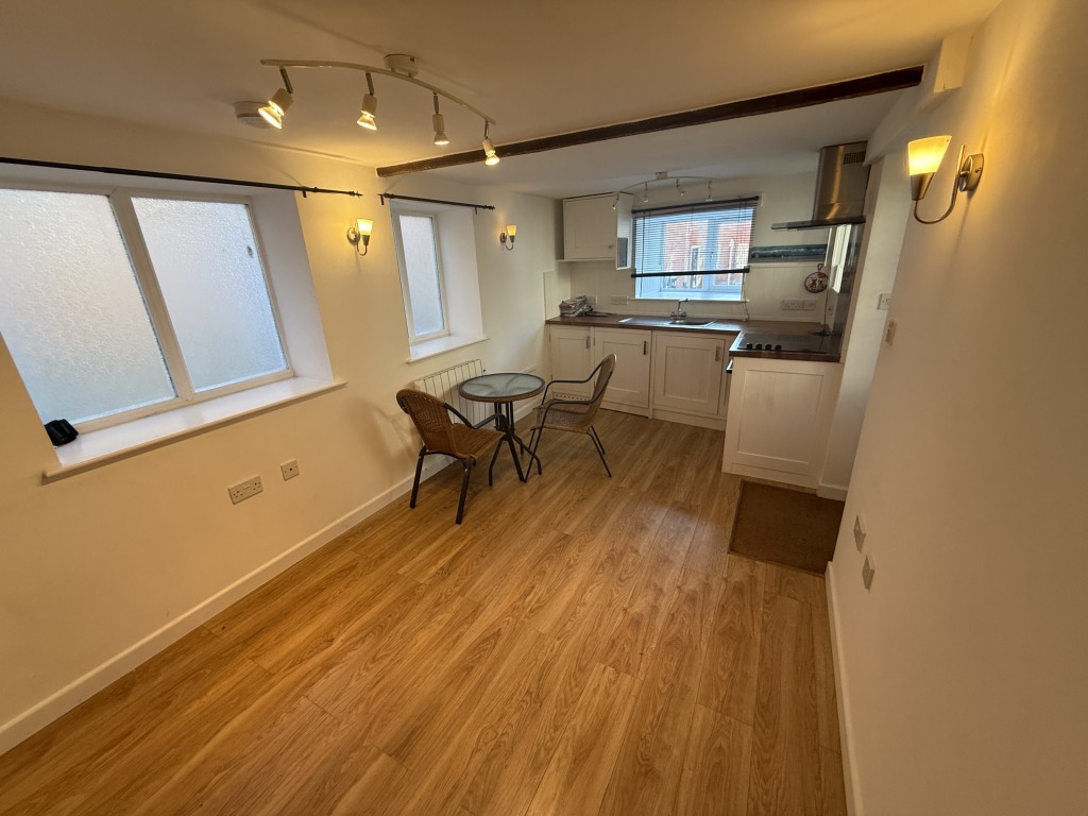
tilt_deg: -18.7
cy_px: 408
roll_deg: +2.3
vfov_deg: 85.7
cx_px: 544
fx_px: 440
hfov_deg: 102.1
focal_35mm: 14
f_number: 2.2
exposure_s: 1/100
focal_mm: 2.22
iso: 200
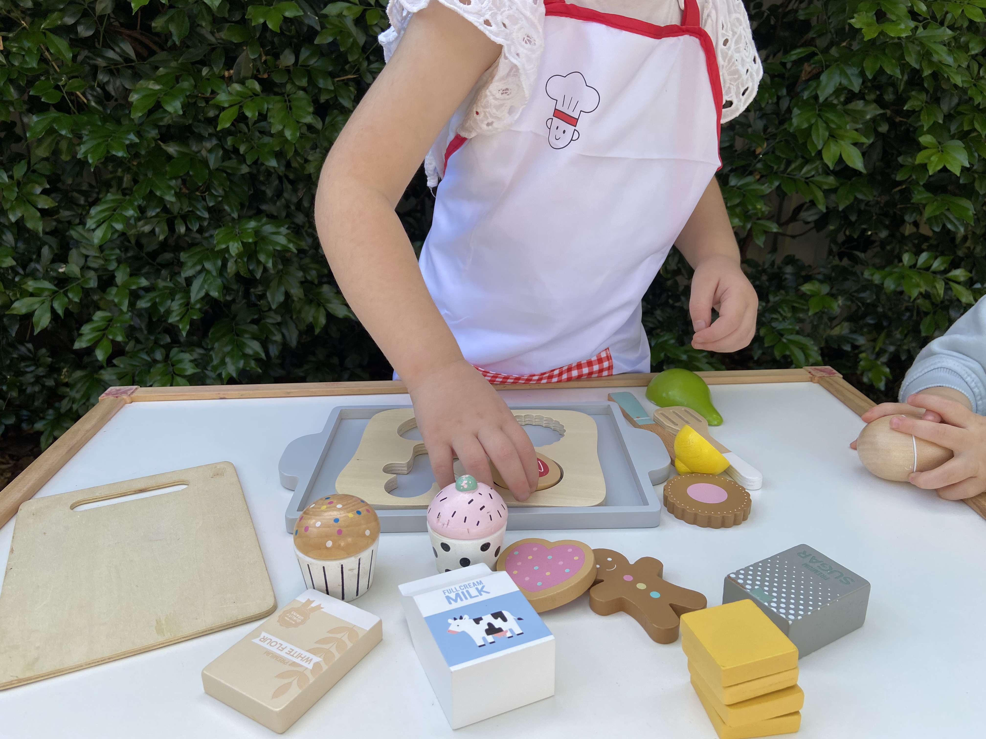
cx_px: 493
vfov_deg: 53.1
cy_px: 370
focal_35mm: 26
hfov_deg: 67.3
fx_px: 741
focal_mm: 4.25
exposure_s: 1/439
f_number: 1.8
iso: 32
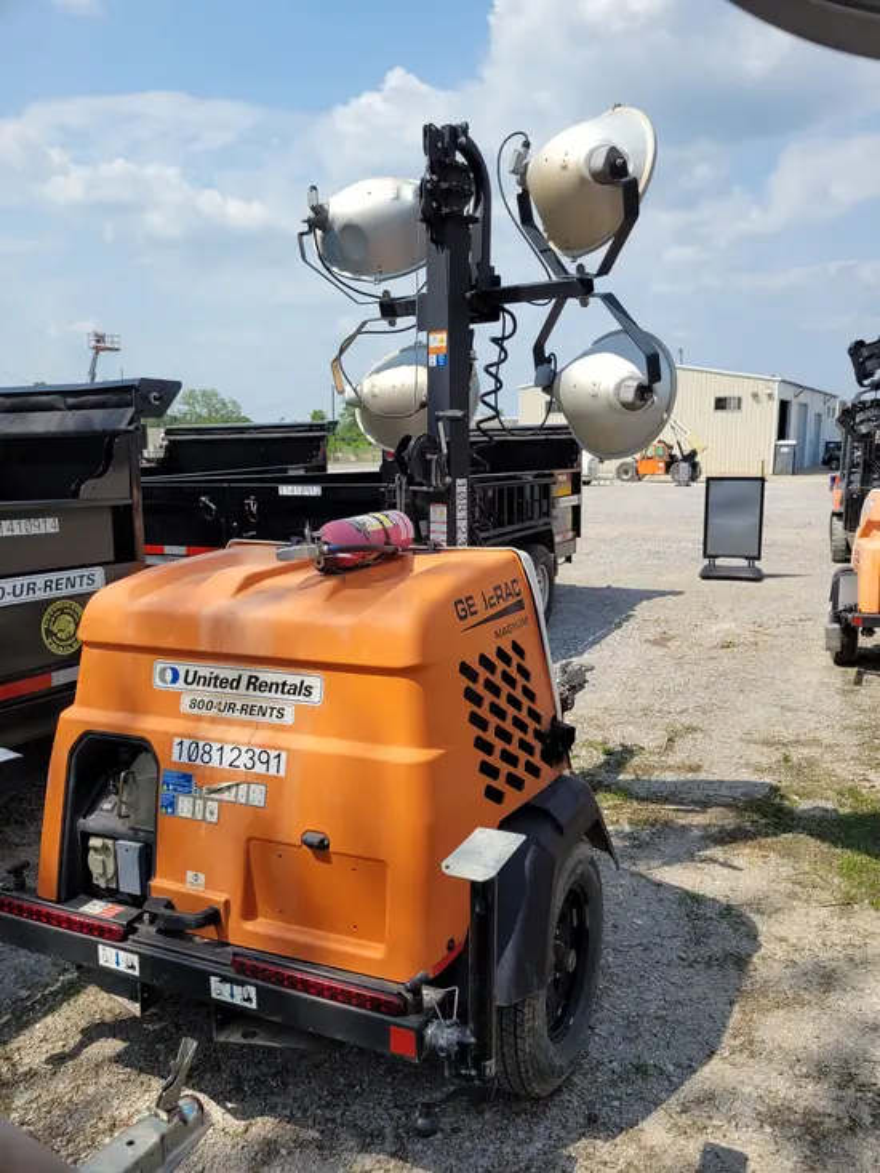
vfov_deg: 67.3
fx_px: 881
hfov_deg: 53.1
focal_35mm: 26
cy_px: 586
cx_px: 440
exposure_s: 1/2397
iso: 40
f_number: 1.8
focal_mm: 5.4
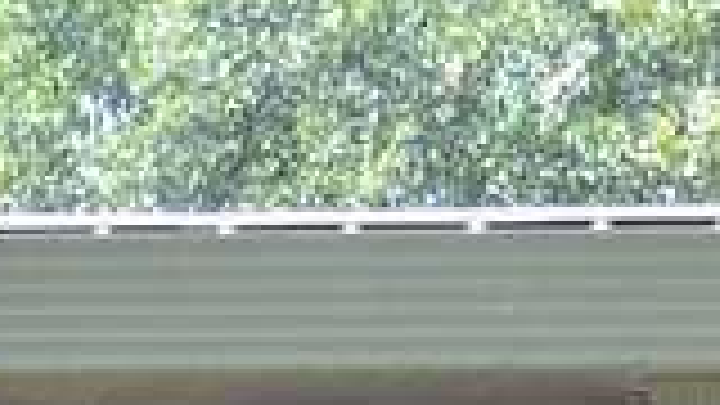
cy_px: 1910
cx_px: -207
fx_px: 7178
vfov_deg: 3.1
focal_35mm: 376
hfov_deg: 5.7
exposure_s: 1/125
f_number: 5.6
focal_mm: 30
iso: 160
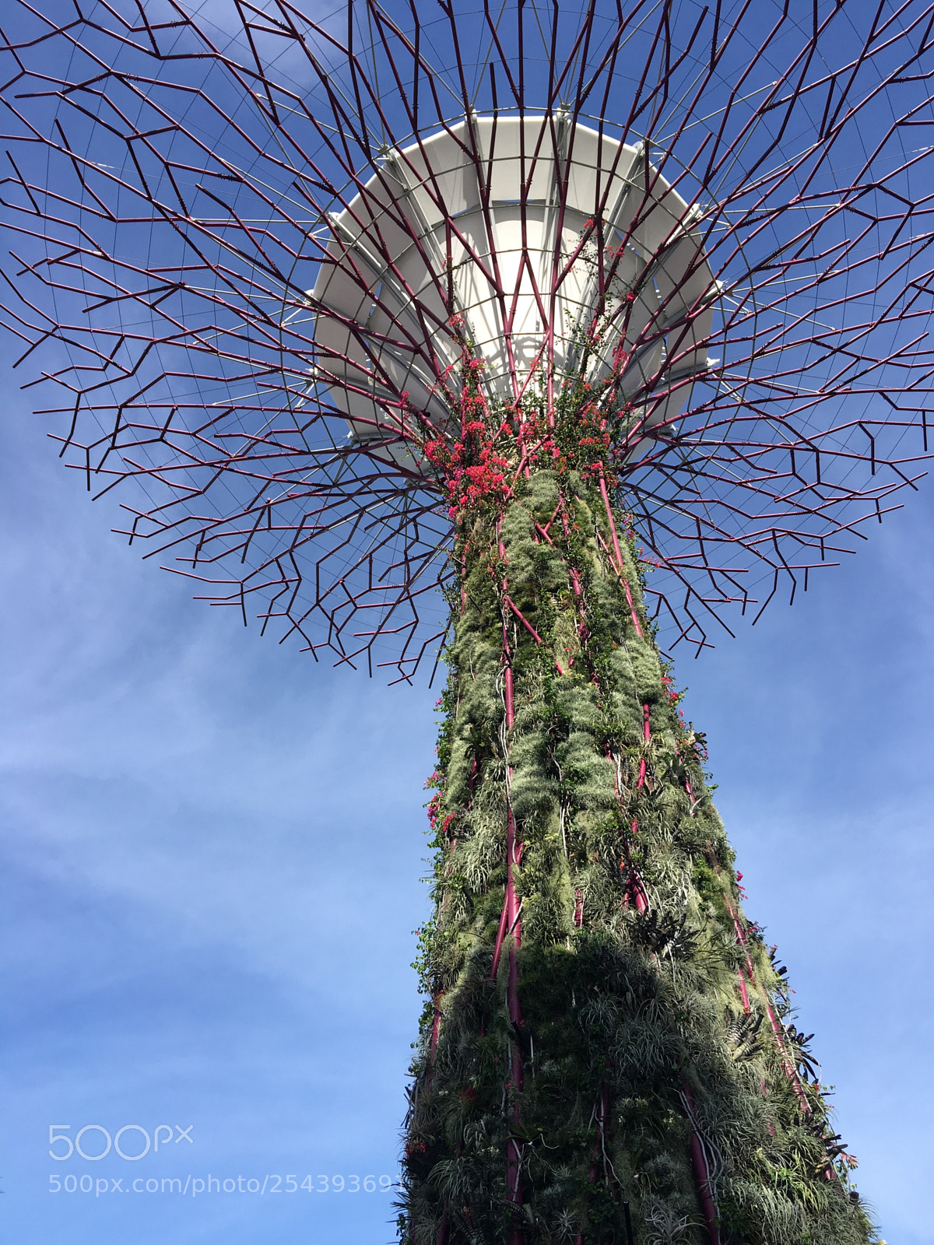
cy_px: 622
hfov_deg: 48.2
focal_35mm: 29
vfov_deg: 61.7
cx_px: 467
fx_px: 1043
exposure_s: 1/962
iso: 25
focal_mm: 4.15
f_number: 2.2
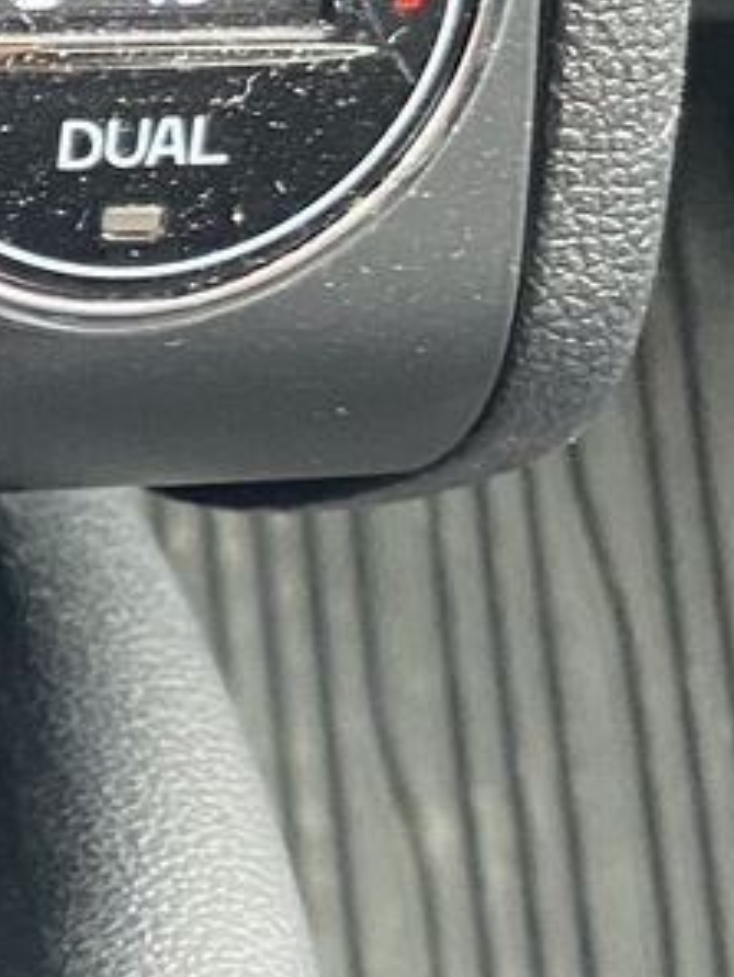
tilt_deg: -28.1
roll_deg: -3.9
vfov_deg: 15.5
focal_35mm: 126
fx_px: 3560
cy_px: 135
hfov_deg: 9.9
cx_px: -1178
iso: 320
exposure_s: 1/60
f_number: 1.8
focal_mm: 4.25
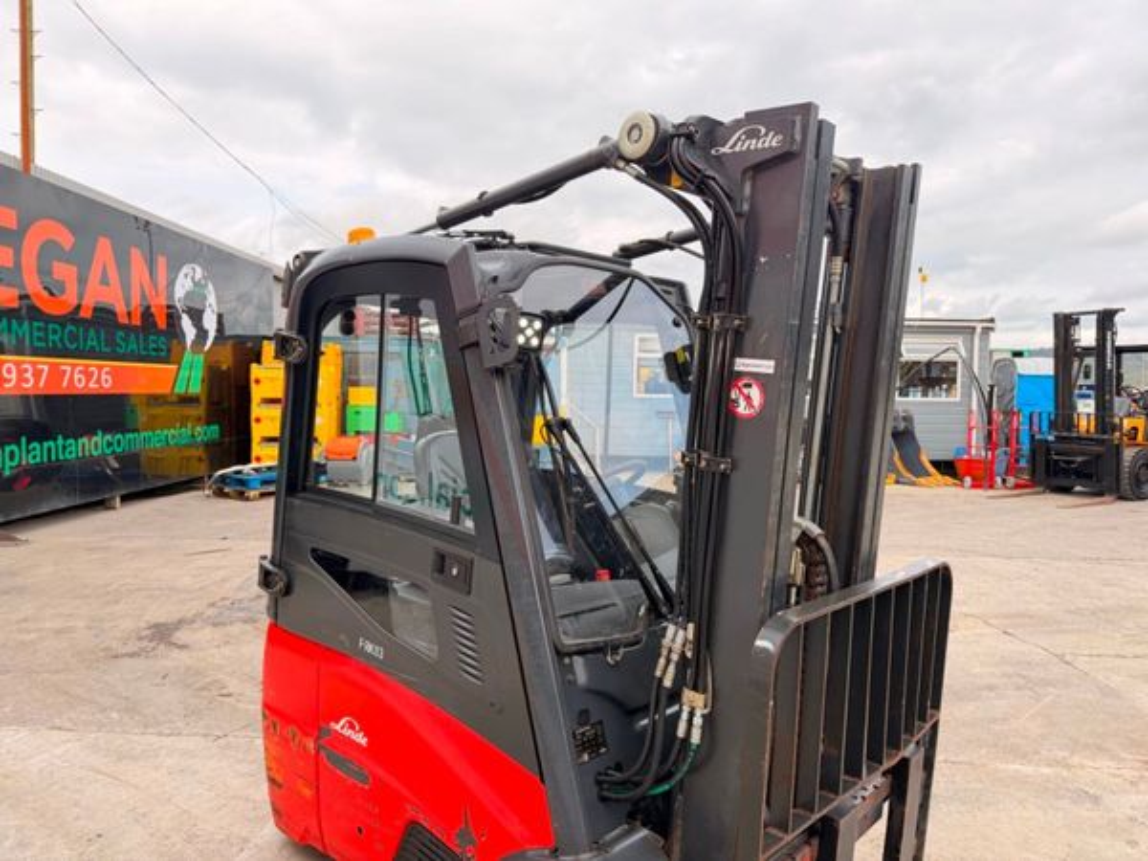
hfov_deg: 71.6
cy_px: 430
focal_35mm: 24
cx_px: 574
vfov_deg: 56.8
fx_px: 796
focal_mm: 6.76
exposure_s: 1/1075
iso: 100
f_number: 1.78
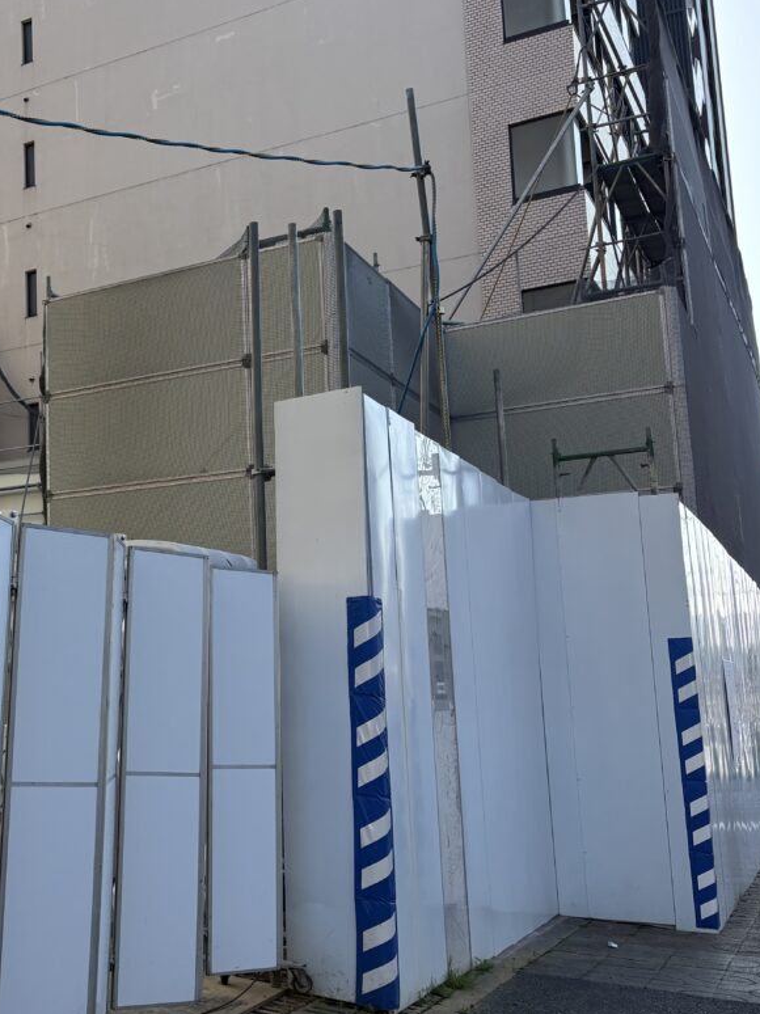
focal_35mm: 43
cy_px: 517
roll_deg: +1.3
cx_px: -63
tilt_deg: +8.3
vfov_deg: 43.9
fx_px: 1259
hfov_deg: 30.3
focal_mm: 5.96
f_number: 1.6
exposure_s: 1/1263
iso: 50
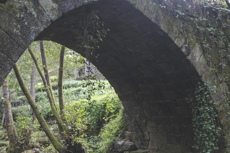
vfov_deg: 29.9
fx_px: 287
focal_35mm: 45
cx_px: 115
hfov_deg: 43.6
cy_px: 76
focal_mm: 30
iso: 3200
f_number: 3.5
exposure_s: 1/160
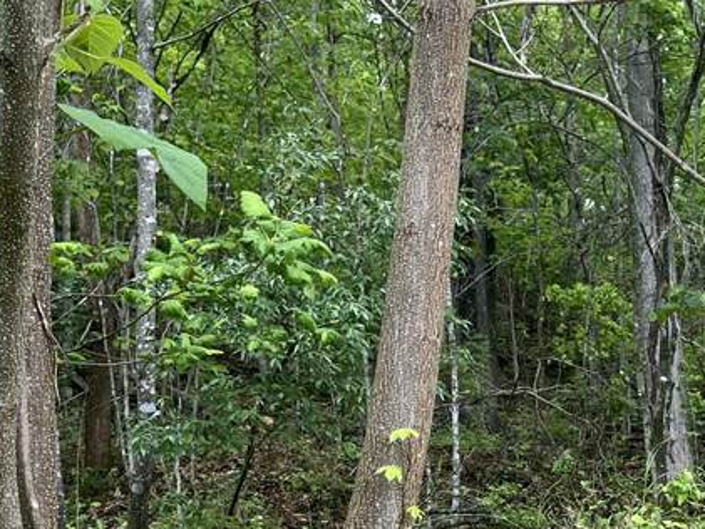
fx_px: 1609
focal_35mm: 79
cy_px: 534
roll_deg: +4.3
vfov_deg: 18.2
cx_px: 687
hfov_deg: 23.8
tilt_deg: +6.5
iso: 32
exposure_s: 1/138
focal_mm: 5.1
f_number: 1.6
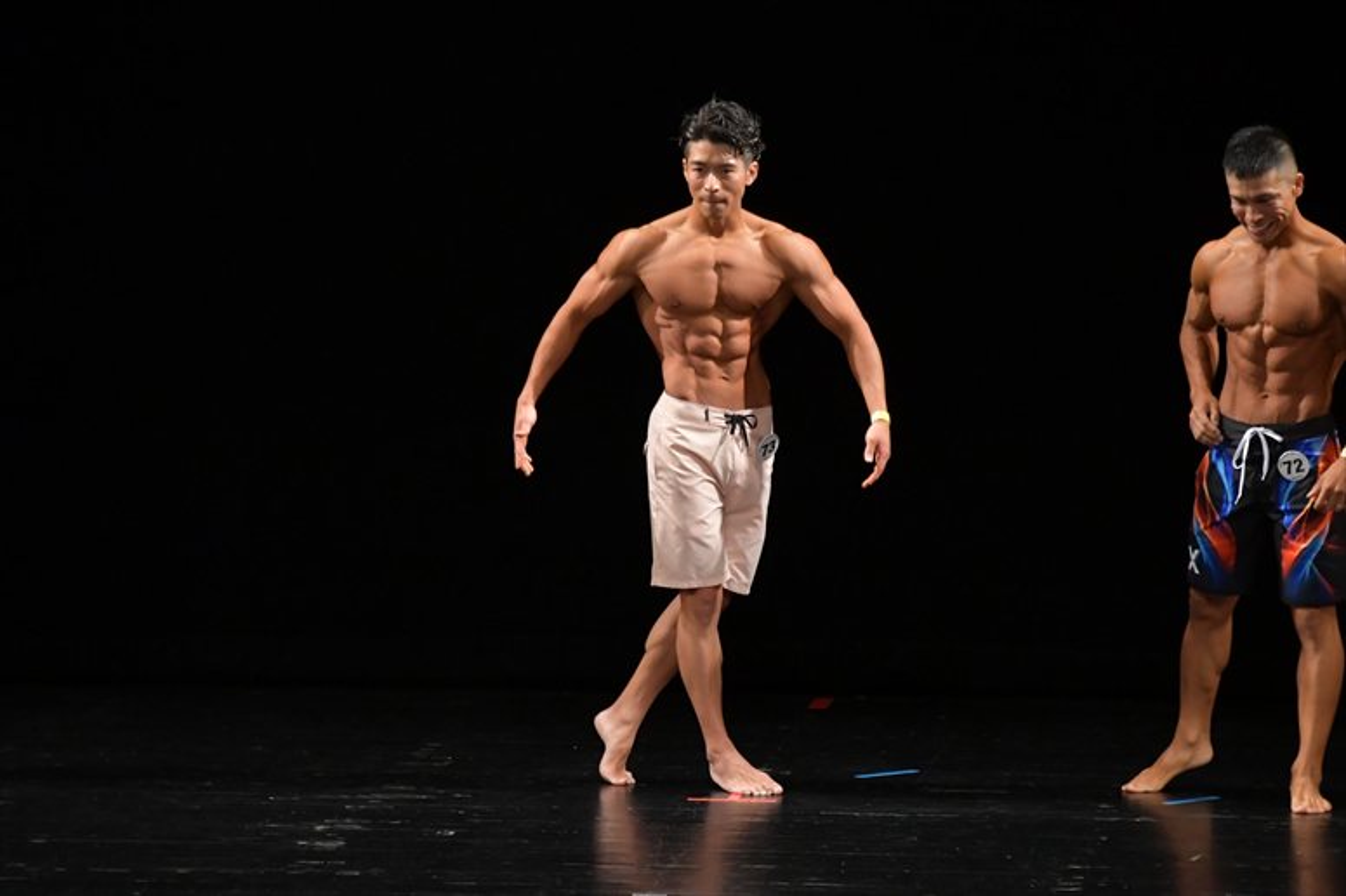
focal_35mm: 285
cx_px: 673
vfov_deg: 4.8
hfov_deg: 7.2
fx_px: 10651
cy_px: 448
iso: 3200
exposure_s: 1/400
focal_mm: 190
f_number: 5.6
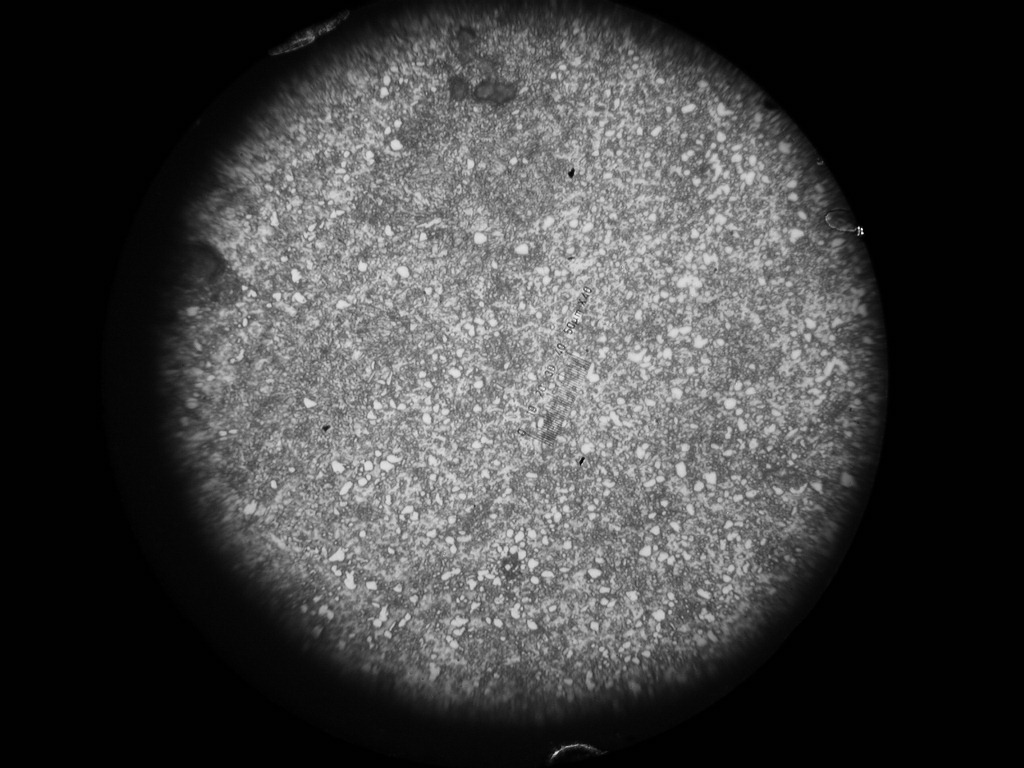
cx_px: 512
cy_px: 384
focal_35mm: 38
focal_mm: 7.85
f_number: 3
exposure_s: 1/57.8
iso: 100
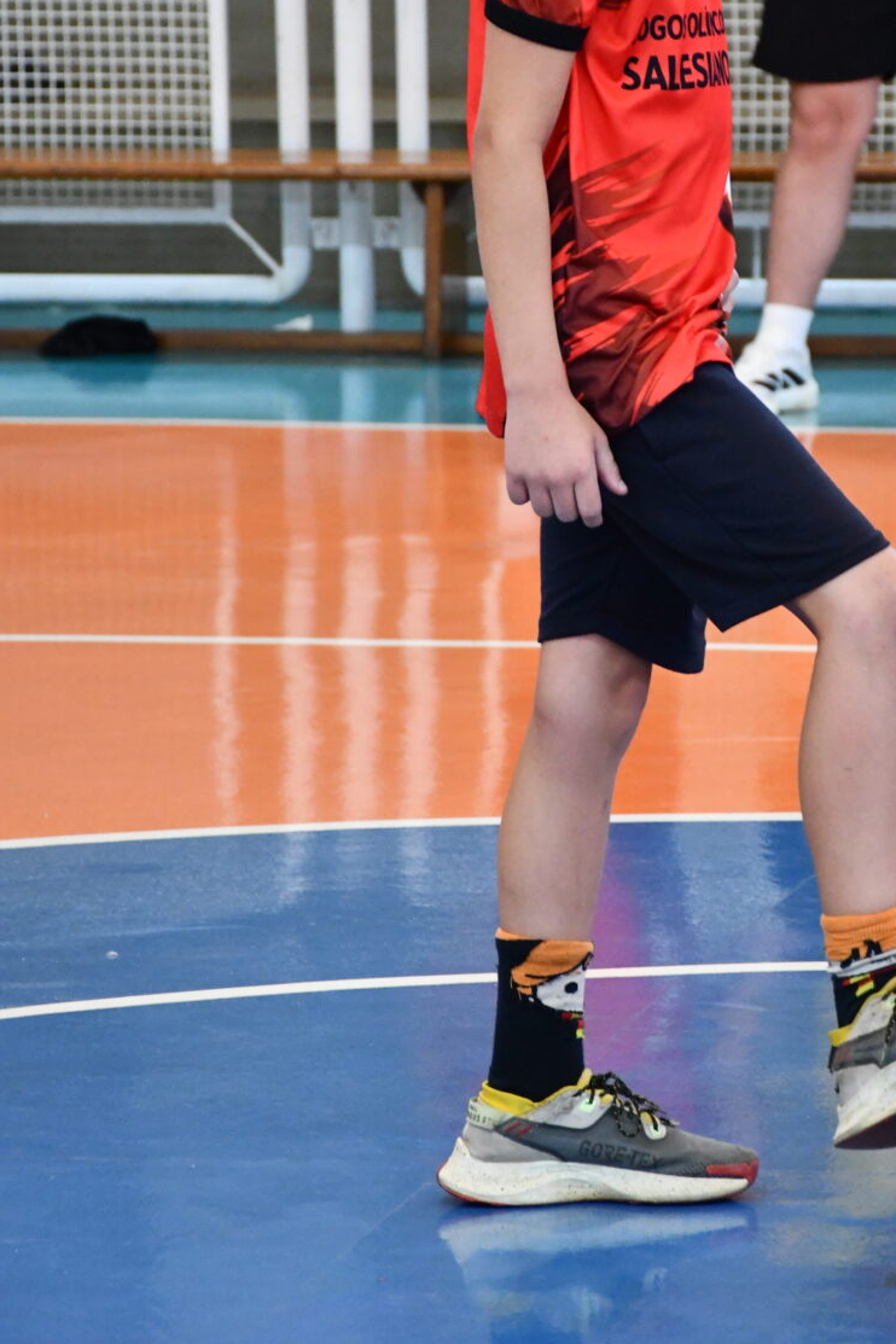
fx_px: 9146
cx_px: 703
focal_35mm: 245
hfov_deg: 5.6
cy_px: 420
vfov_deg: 8.4
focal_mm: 95
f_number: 5.3
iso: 2500
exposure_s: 1/125
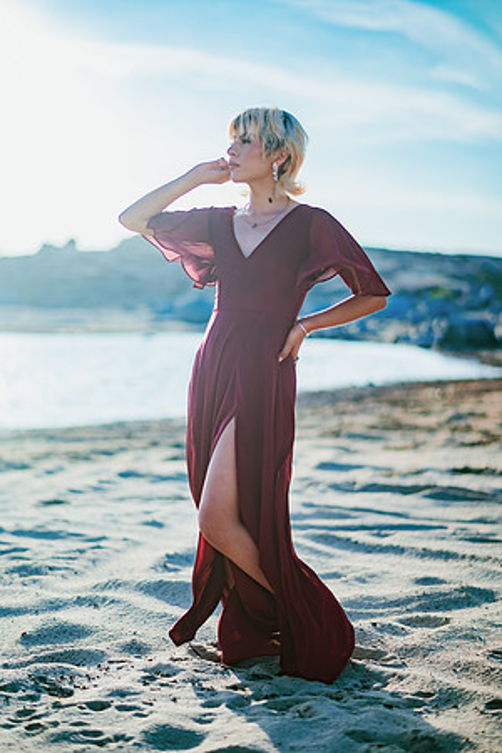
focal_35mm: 58
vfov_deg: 34.5
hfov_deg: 23.4
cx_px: 251
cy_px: 376
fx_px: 1213
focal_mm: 58
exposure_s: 1/8000
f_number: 1.4
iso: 100
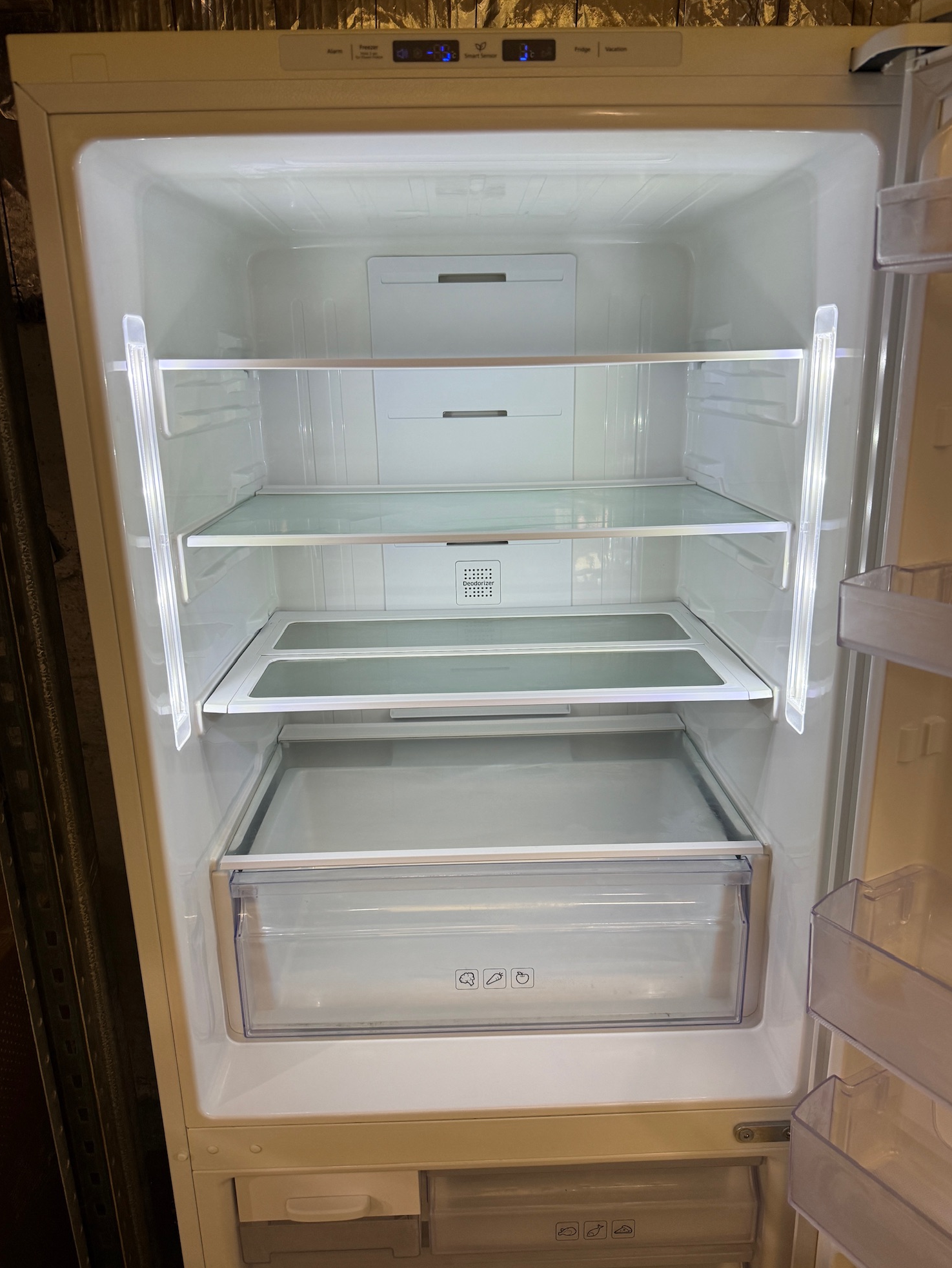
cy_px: 642
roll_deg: +1.4
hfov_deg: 54.9
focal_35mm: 25
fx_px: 917
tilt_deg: -16.2
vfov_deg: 69.4
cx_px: 481
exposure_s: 1/100
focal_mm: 6.76
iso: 160
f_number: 1.78
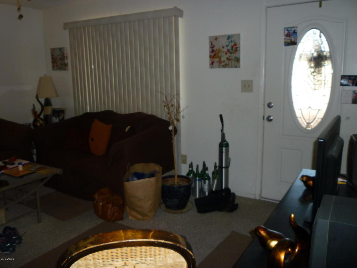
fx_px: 299
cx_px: 178
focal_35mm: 29
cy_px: 134
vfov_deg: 48.2
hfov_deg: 61.7
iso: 100
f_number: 3.3
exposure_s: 1/60
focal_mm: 5.2
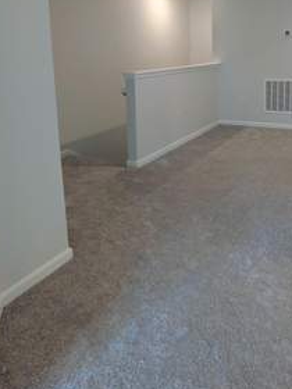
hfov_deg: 43.1
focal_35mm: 32
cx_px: 210
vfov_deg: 54.1
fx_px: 360
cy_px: 96
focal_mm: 1.83
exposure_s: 1/24
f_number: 2.2
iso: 66
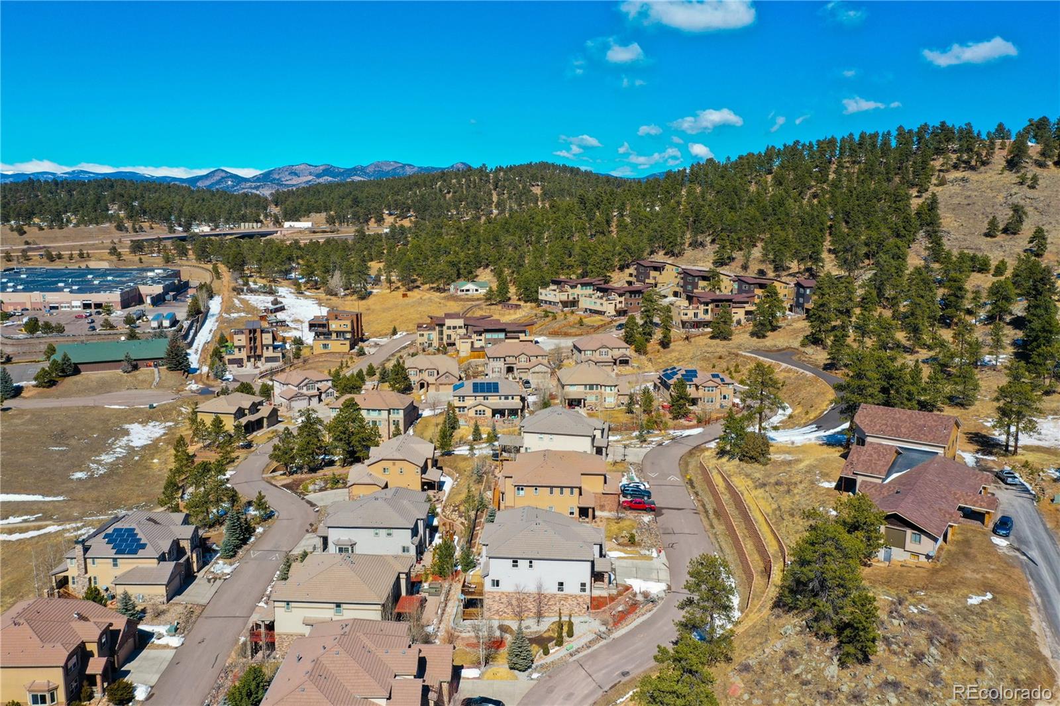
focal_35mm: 28
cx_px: 530
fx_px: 824
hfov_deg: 65.5
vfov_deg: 46.4
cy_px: 353
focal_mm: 10.26
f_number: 6.3
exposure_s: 1/400
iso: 100
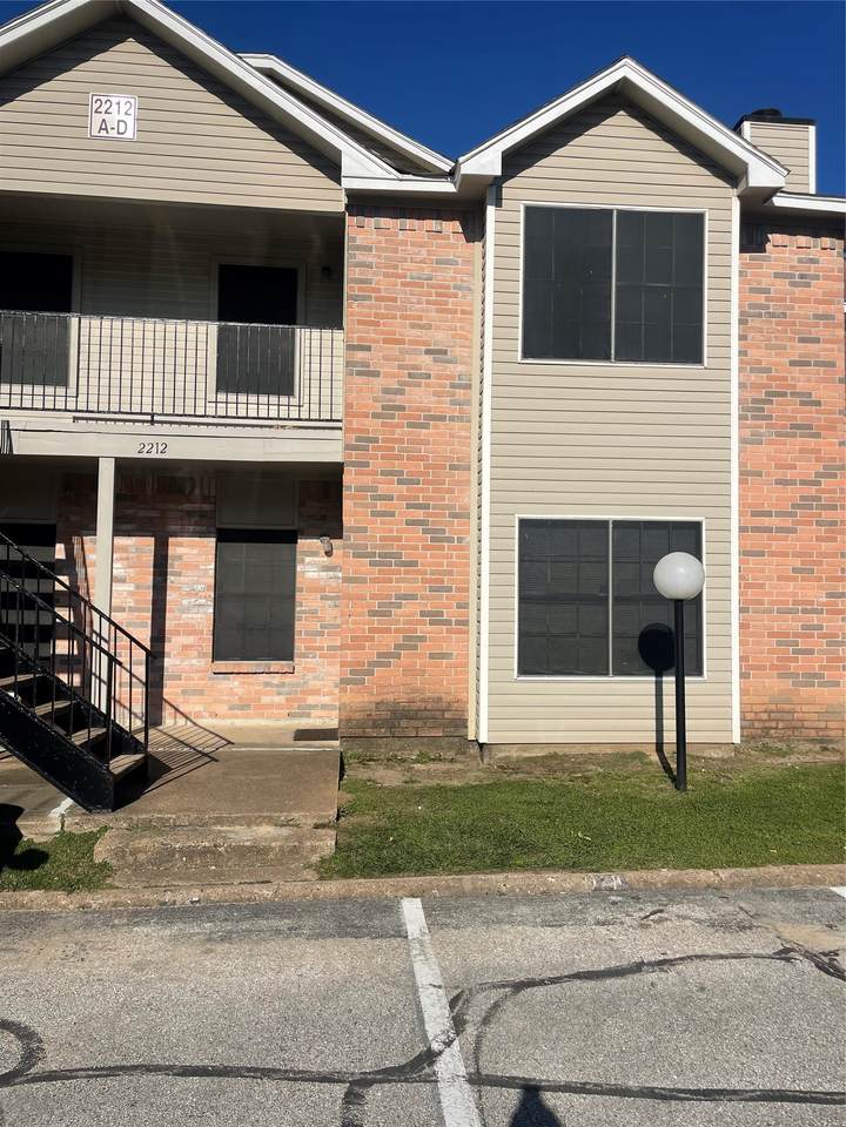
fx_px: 847
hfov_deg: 53.1
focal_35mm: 26
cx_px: 423
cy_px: 564
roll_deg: +0.1
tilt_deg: +5.9
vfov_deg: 67.3
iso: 32
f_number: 1.6
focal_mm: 4.2
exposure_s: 1/7813
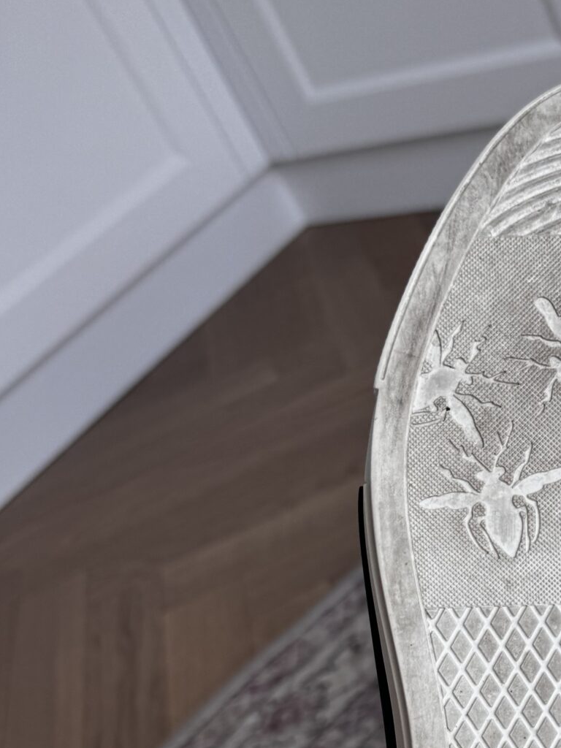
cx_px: 689
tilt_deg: -37.9
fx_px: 1297
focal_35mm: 60
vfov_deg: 31.1
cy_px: 629
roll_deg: +24.0
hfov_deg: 22.4
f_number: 1.78
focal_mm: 6.76
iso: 80
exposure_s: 1/383
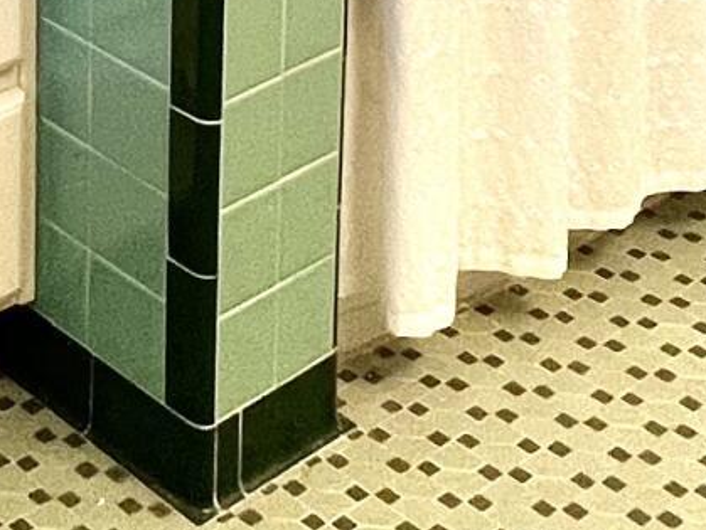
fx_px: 1898
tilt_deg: -11.2
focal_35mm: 93
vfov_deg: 13.2
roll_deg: -0.2
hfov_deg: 20.1
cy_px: -607
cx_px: -74
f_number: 1.8
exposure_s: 1/120
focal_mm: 1.57
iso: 160
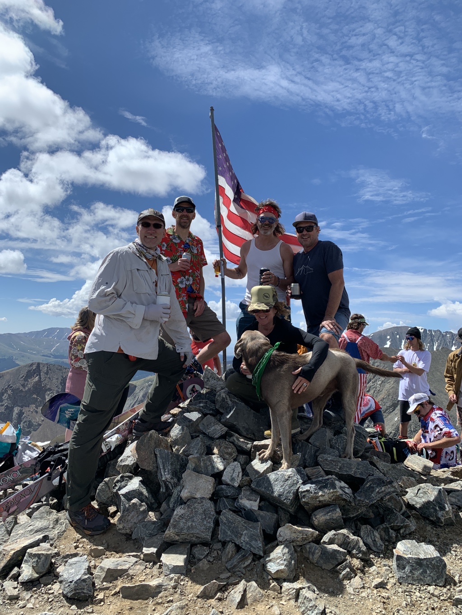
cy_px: 308
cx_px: 231
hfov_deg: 53.1
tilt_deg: +6.2
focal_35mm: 26
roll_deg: -2.6
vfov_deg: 67.3
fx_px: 463
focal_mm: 4.25
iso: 25
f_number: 1.8
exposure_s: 1/2421
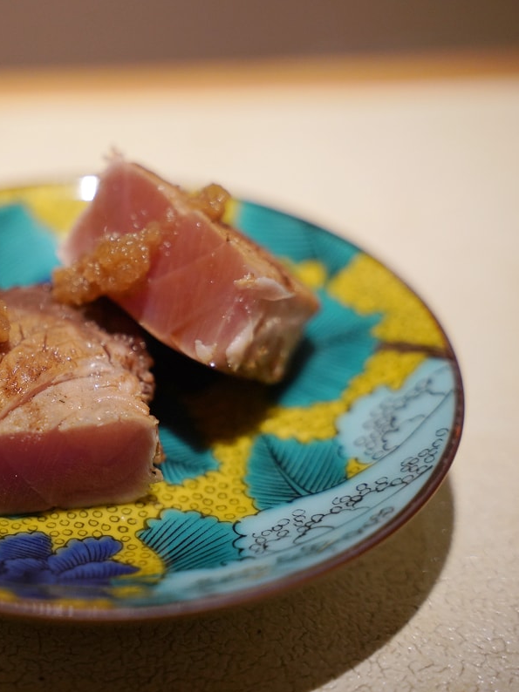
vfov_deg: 18.1
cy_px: 348
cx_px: 44
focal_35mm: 109
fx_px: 2180
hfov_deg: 13.4
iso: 1600
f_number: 4
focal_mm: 75
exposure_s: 1/80
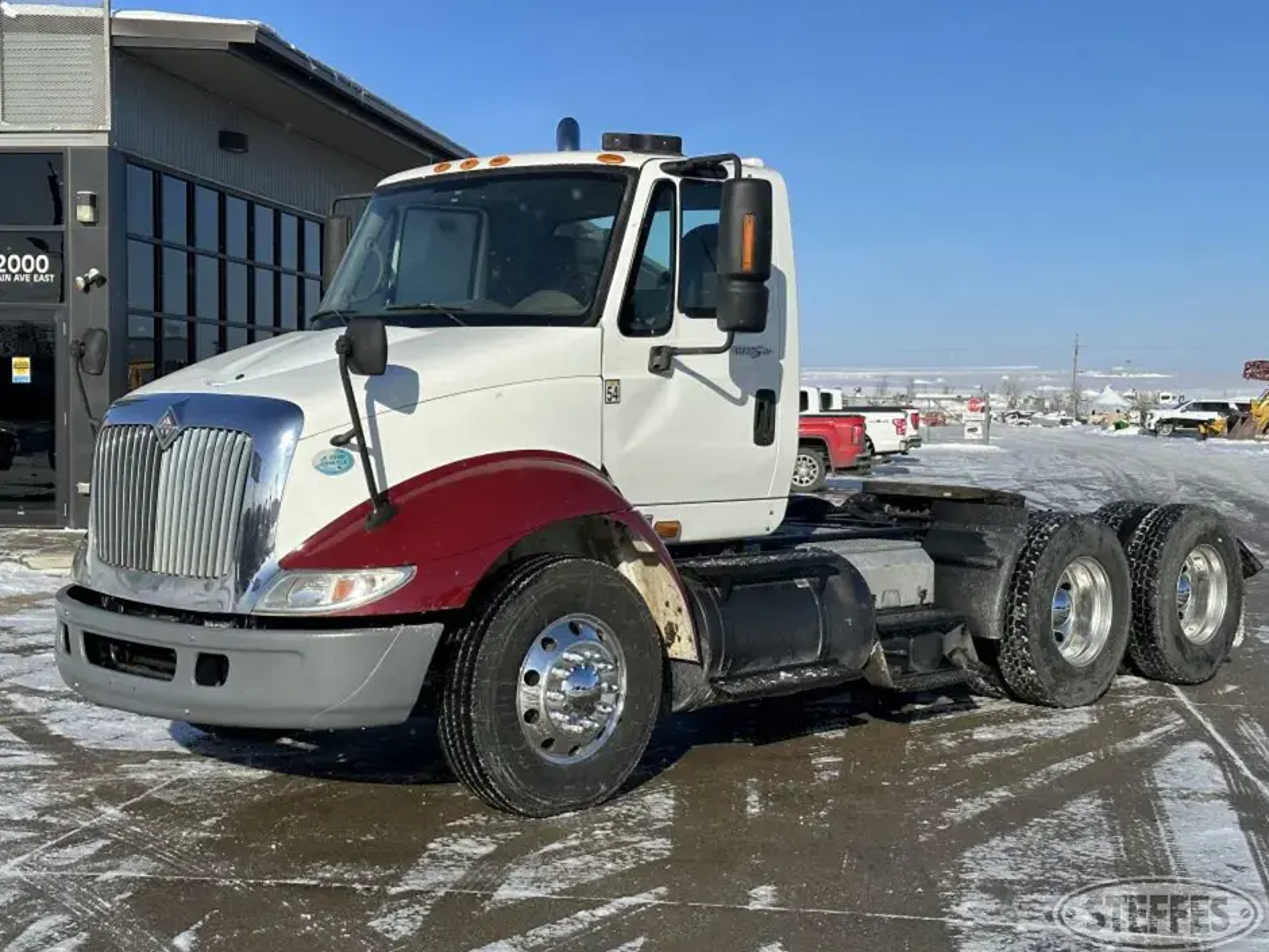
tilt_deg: -3.3
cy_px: 482
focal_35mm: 49
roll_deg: -0.3
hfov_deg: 38.9
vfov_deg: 29.7
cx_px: 644
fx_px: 1796
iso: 64
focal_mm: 6.86
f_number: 1.78
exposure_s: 1/8929
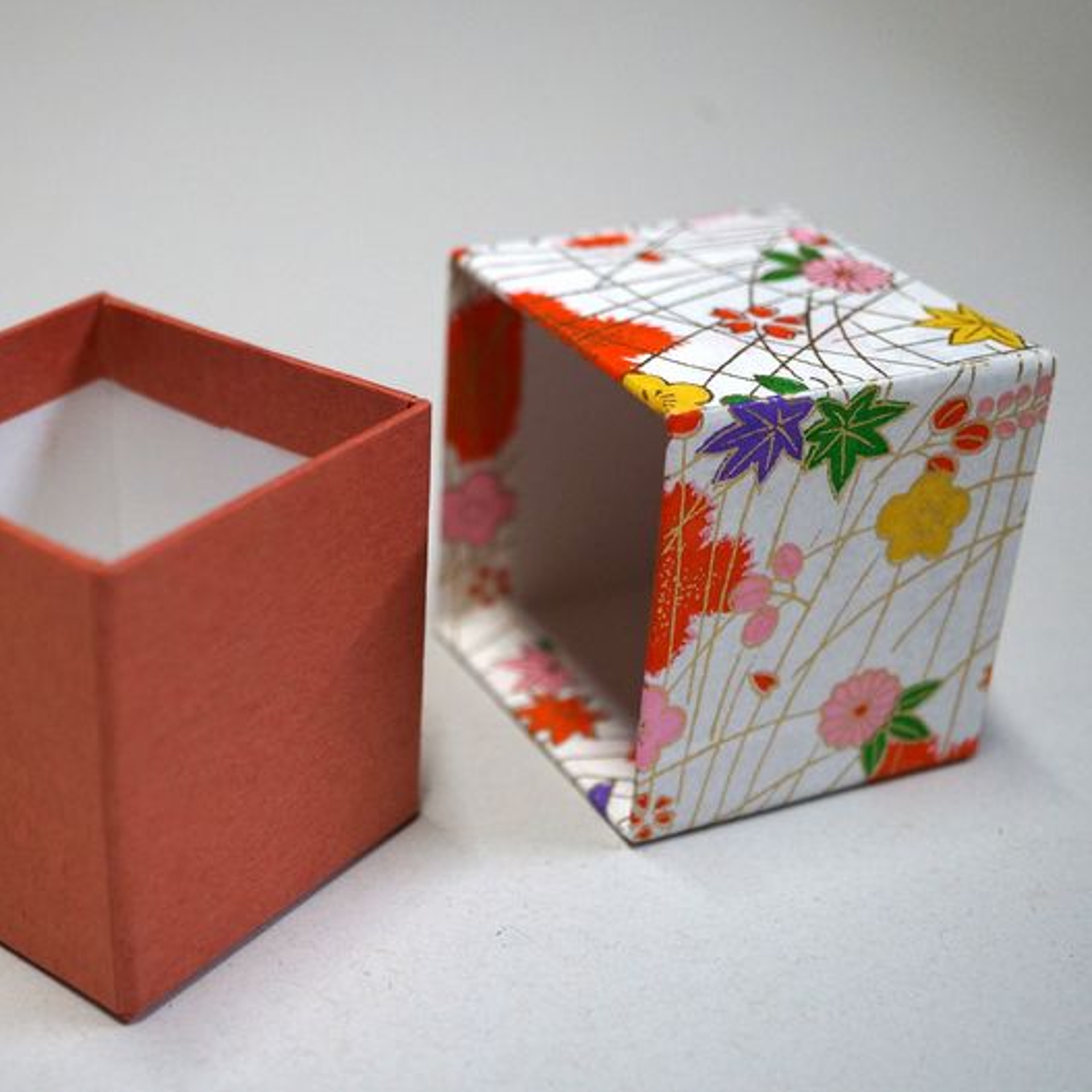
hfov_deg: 29.2
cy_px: 546
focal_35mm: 58
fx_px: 2070
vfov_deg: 29.6
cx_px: 296
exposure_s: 1/60
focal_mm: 30
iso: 1000
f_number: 4
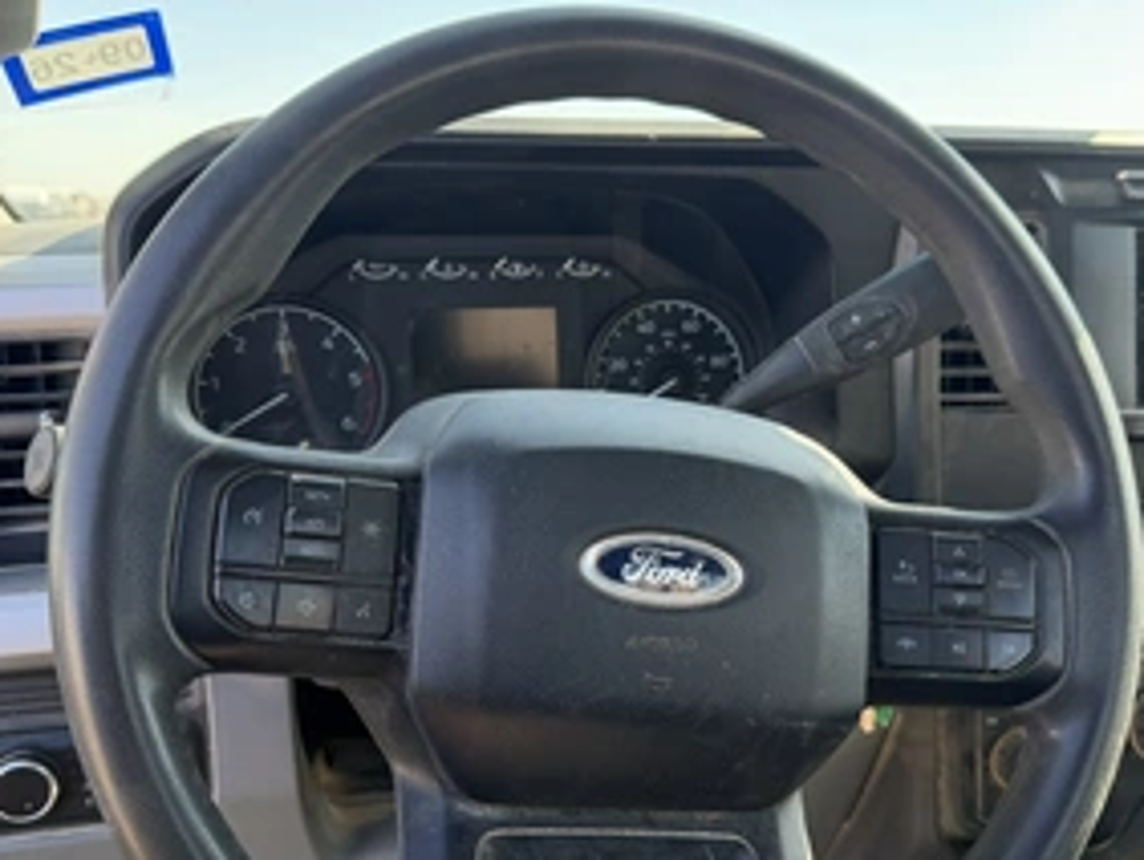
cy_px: 446
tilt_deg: -10.6
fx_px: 1125
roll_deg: -0.8
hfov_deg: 53.9
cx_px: 576
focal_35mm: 34
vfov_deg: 41.8
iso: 80
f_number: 1.78
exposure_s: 1/244
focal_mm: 6.76
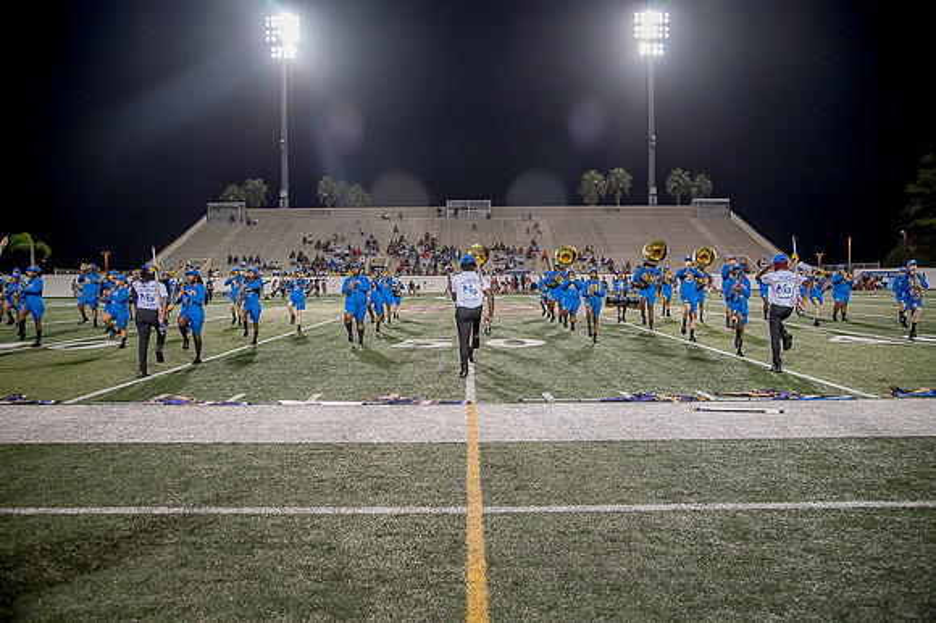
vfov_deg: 46.4
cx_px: 468
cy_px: 312
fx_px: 728
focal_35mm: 28
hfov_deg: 65.5
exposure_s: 1/200
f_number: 4
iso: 2000
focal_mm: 28
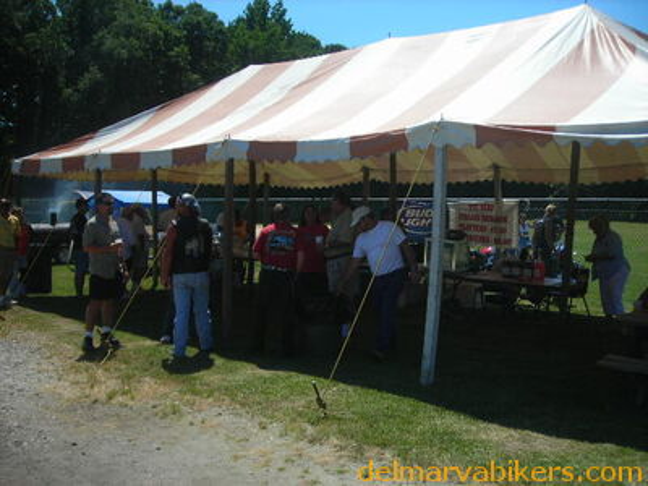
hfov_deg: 49.0
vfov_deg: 37.7
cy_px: 243
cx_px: 324
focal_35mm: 38
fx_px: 711
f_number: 6.4
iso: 50
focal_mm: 6.3
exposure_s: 1/184
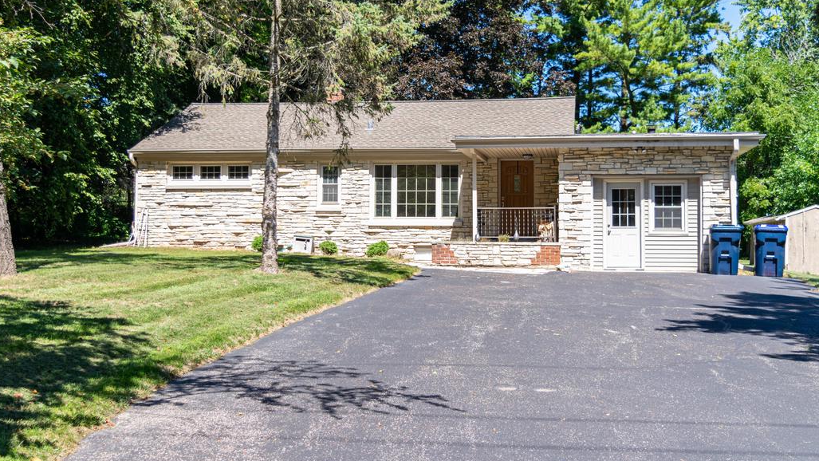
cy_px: 208
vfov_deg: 25.4
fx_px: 1021
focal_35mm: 47
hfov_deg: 43.7
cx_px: 425
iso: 100
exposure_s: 1/320
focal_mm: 24
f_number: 4
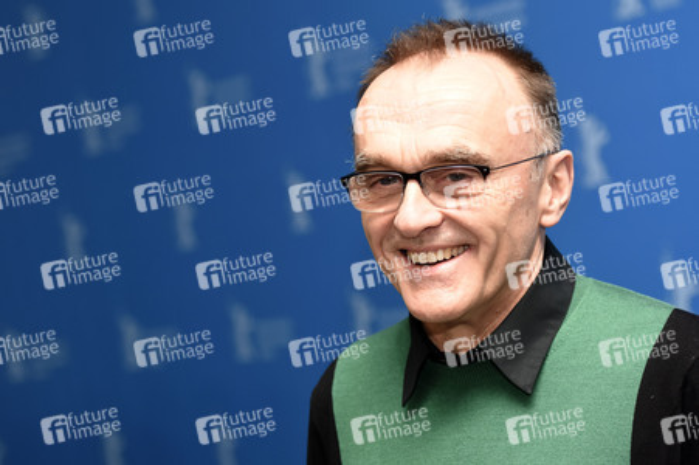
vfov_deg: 13.0
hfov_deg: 19.5
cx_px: 350
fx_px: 2037
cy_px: 232
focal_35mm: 105
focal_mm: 70
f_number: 3.2
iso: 640
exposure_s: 1/320
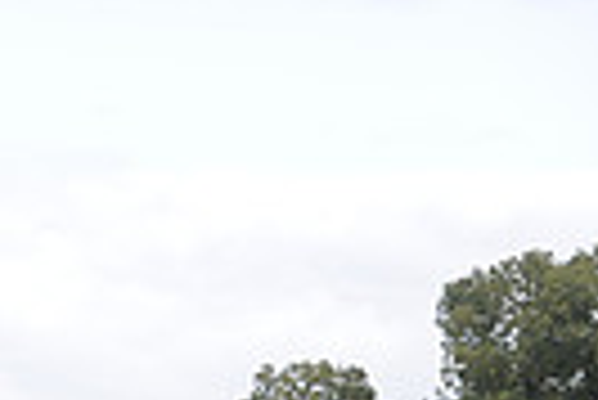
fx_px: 7084
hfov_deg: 4.8
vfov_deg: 3.2
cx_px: -607
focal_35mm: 426
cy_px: 593
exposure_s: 1/3200
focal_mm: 98
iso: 1600
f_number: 4
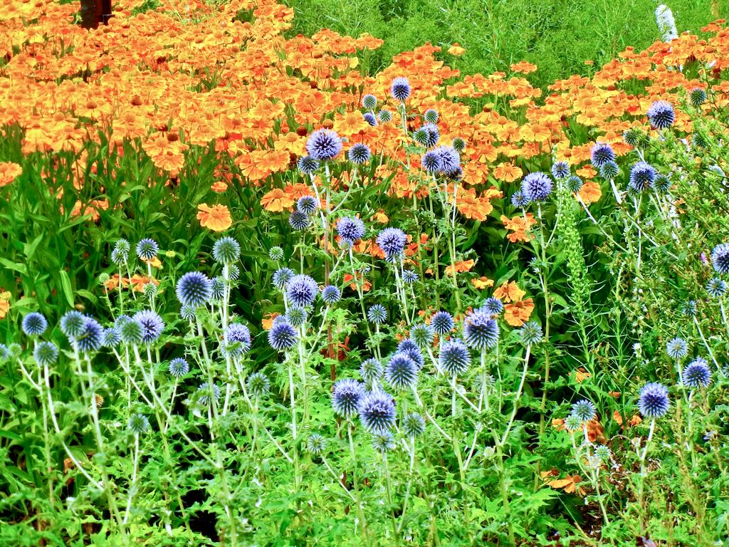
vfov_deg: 9.8
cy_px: 274
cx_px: 364
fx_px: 3201
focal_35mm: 152
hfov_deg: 13.0
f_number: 4.6
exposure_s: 1/160
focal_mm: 27.4
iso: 160
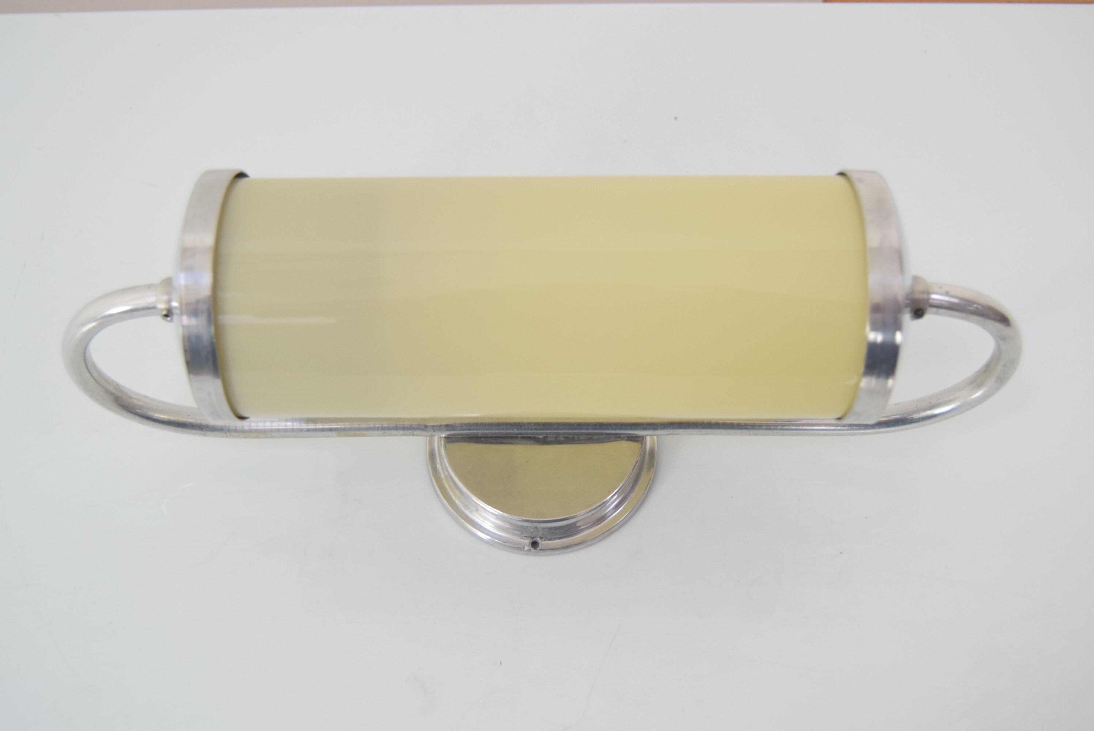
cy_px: 366
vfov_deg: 34.3
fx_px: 1186
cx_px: 547
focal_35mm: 39
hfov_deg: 49.5
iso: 1600
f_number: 5
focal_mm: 26
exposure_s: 1/100
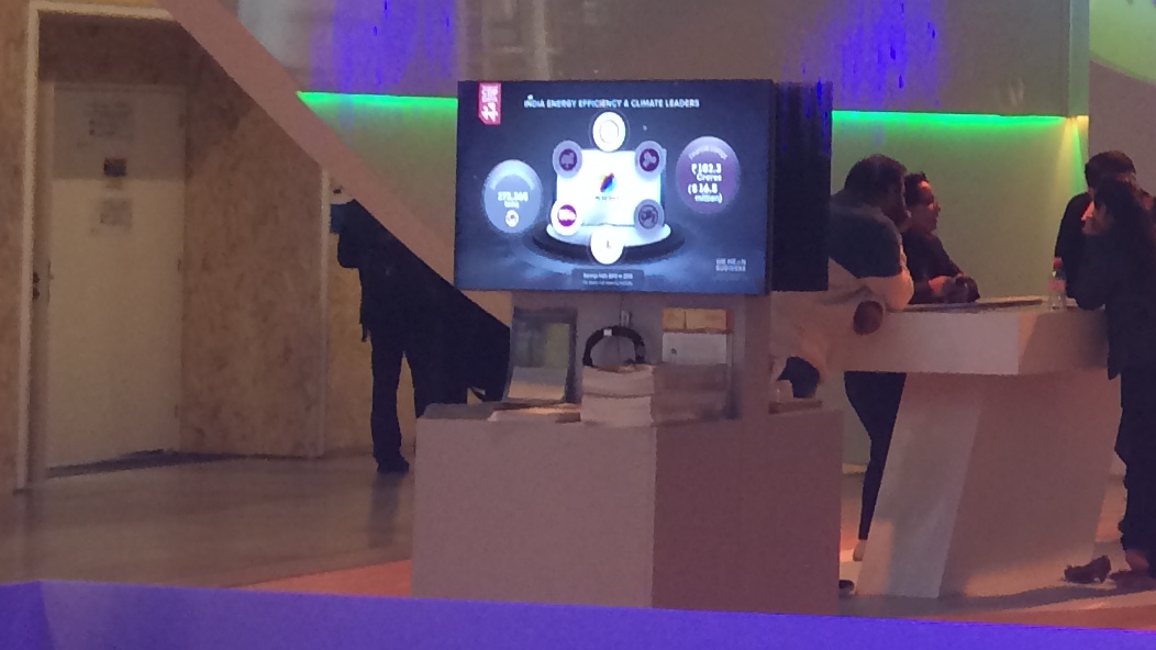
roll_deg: -0.5
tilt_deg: -0.9
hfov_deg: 18.9
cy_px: 90
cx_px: 1785
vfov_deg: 12.3
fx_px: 3004
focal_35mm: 98
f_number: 2.2
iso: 100
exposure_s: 1/33
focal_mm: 4.15
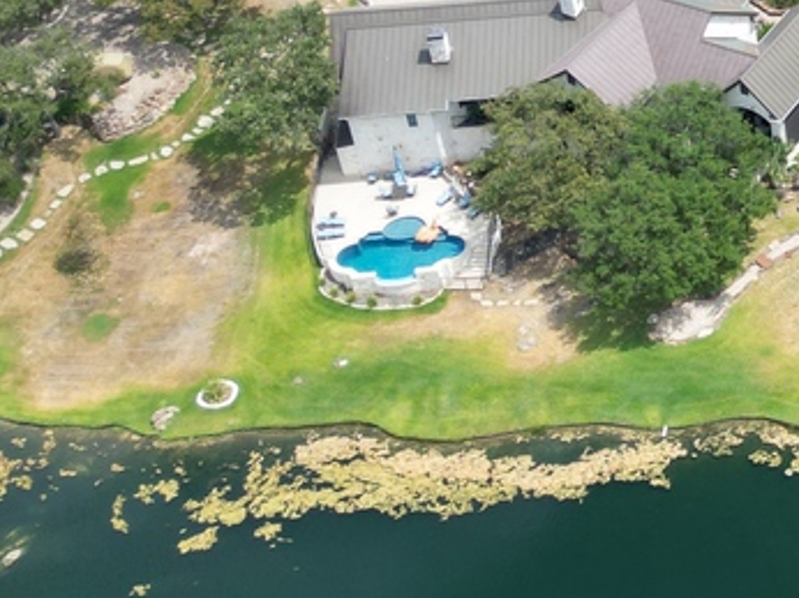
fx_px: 2307
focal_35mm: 100
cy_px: -7
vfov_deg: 14.5
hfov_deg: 17.9
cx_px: 1143
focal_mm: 6.72
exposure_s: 1/2500
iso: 130
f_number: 1.7
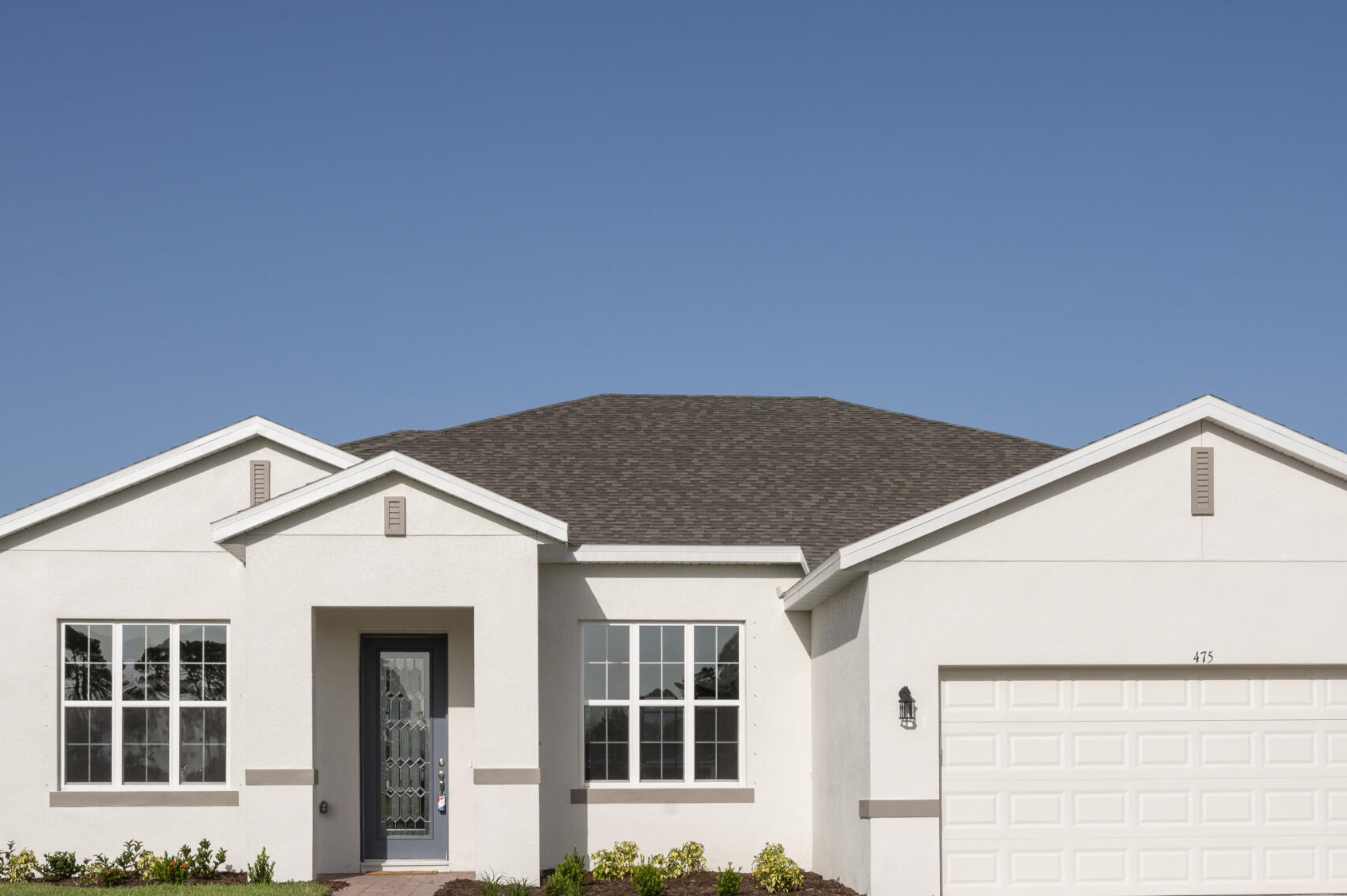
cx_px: 740
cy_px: 774
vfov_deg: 23.7
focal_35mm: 56
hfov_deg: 35.7
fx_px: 2090
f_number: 11
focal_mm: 31.5
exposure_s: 1/250
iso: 50
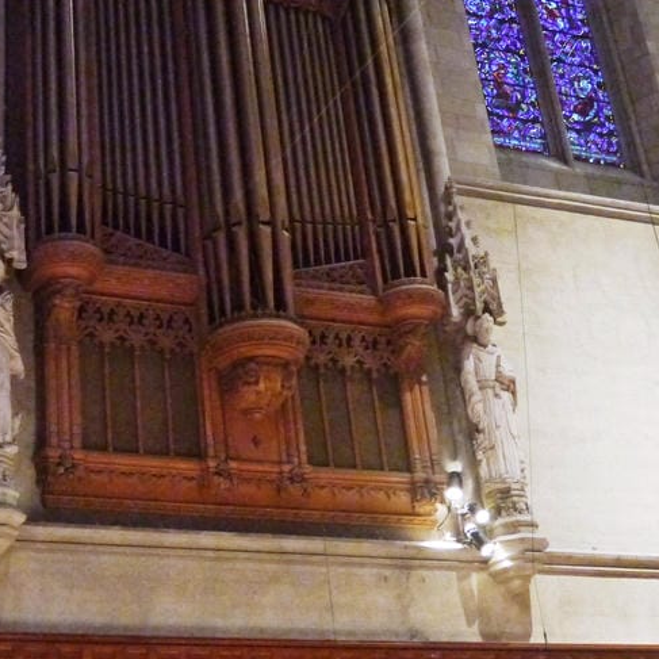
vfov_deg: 27.9
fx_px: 1314
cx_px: 129
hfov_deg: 27.6
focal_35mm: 61
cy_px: 187
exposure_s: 1/13
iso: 1600
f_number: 3.5
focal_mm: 14
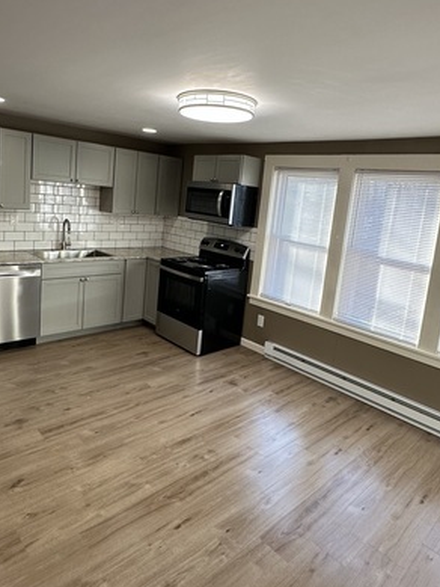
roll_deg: -5.9
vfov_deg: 71.3
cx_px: 218
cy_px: 259
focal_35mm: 24
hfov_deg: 56.8
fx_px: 407
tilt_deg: -8.6
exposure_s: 1/120
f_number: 2.2
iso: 125
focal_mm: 2.22
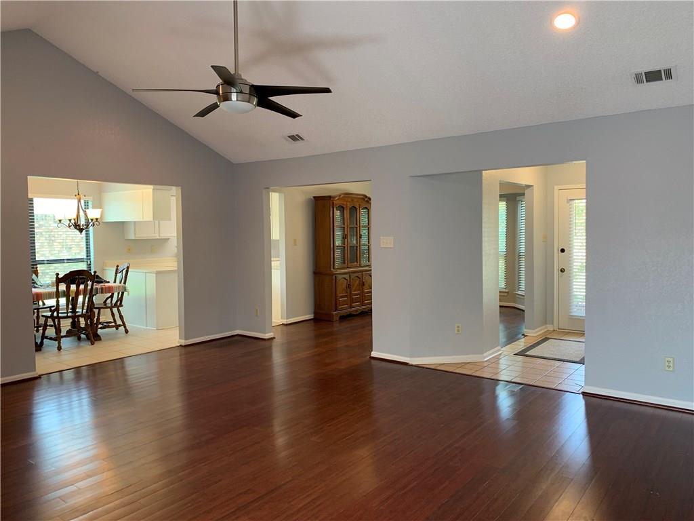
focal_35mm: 26
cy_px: 260
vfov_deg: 53.1
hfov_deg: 67.3
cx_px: 347
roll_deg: -0.6
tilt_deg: -1.9
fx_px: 521
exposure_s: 1/60
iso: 100
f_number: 1.8
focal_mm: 4.25
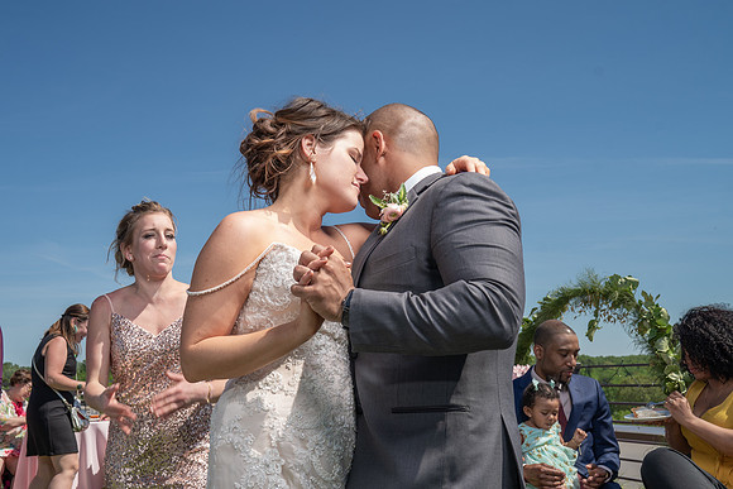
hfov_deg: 48.8
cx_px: 319
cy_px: 276
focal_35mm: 40
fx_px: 805
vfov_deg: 33.8
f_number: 7.1
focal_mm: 35
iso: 50
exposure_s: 1/250
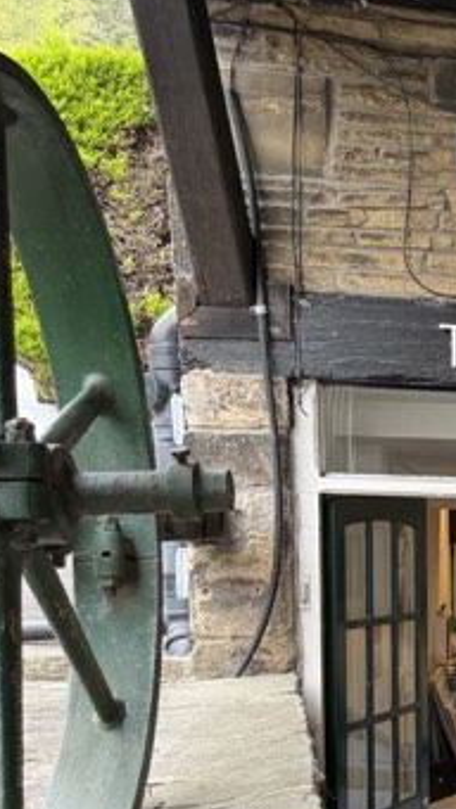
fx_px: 1482
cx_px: 1014
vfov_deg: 30.0
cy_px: 611
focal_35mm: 69
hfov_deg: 13.7
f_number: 1.78
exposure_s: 1/121
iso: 64
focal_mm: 6.76
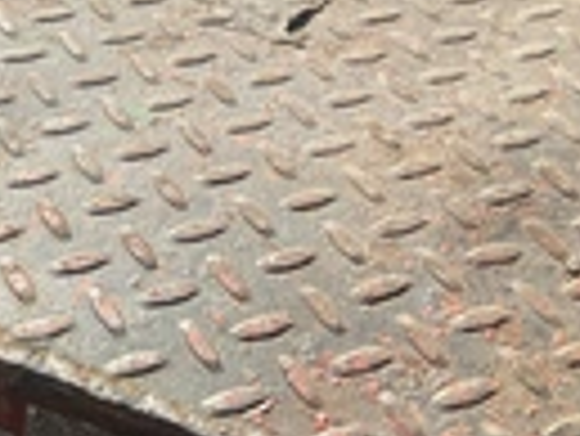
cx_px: -81
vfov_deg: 15.3
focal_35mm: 90
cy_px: -207
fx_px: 1509
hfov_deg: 20.6
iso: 25
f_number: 1.8
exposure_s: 1/1342
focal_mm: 3
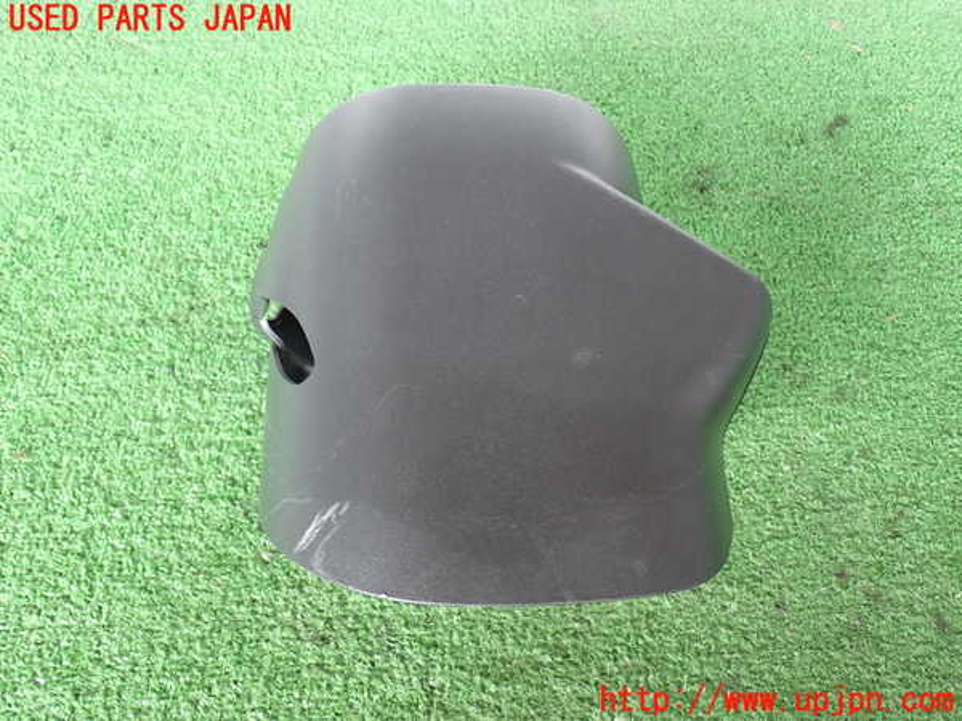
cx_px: 481
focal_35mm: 36
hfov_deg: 51.4
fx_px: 1000
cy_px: 360
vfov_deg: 39.7
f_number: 2.5
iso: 200
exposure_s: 1/60
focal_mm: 6.37
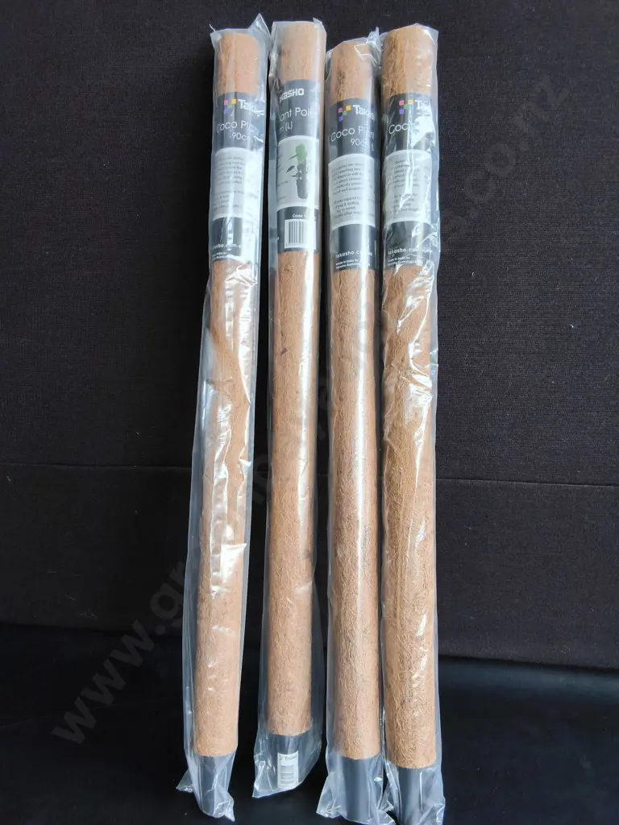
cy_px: 412
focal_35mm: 27
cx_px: 310
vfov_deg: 65.3
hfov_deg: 51.4
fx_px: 644
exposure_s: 1/100
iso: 125
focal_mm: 2.87
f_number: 2
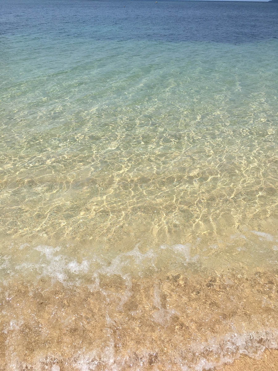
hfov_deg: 48.2
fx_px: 311
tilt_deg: -30.7
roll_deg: +0.1
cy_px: 186
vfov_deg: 61.7
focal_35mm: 29
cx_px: 139
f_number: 2.2
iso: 25
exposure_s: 1/2959
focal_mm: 4.15
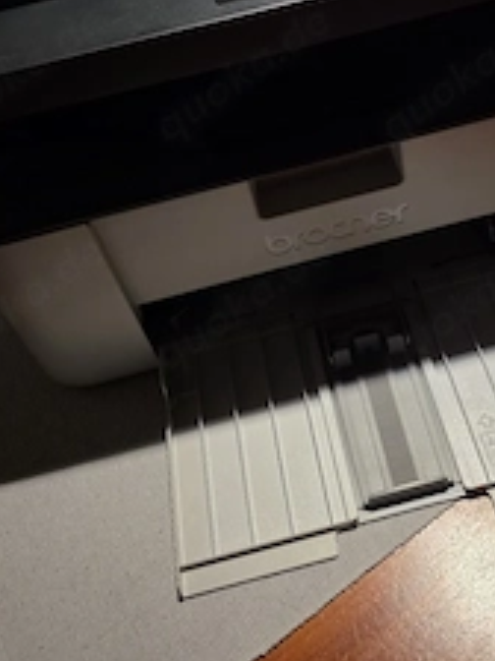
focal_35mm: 41
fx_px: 782
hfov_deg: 35.0
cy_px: 106
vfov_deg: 43.0
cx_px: 306
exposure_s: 1/50.3
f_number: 1.7
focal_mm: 6.3
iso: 320
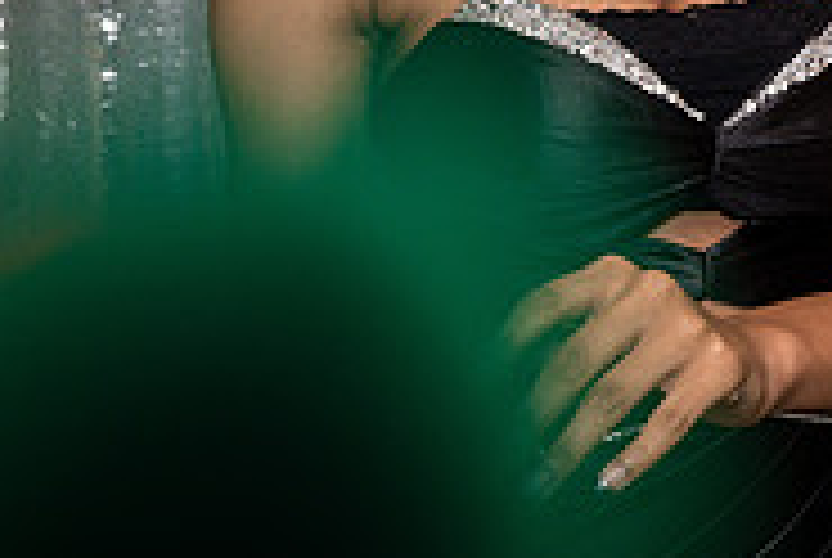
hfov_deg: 19.5
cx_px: 1052
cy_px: 20
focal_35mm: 97
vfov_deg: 14.0
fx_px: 2245
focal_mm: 31
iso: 400
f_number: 4
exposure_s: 1/250
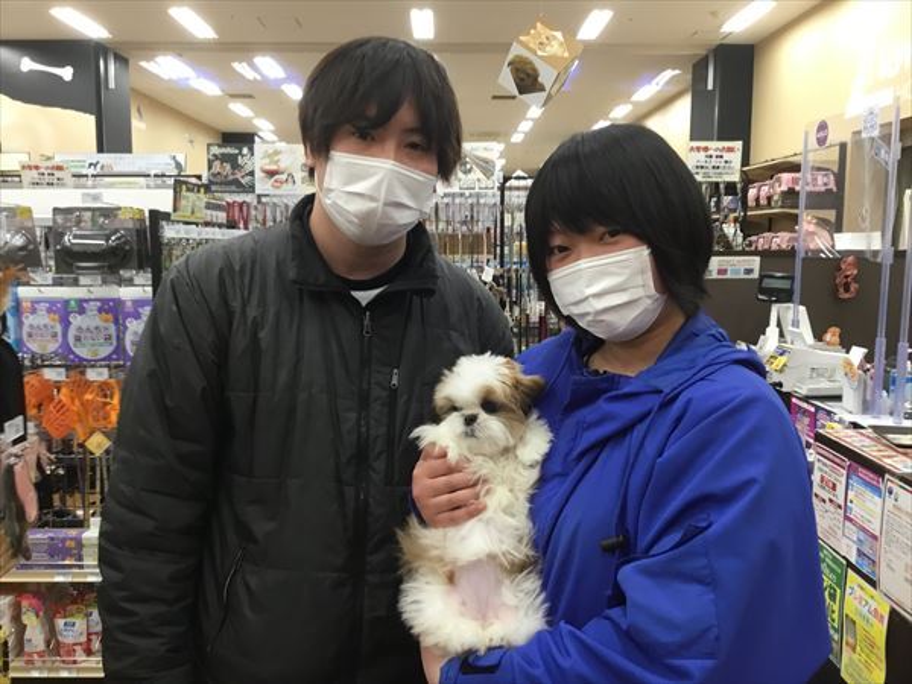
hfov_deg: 58.4
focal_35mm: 31
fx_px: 817
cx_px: 456
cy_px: 342
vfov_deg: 45.4
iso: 80
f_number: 2.4
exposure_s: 1/33
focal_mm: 3.3
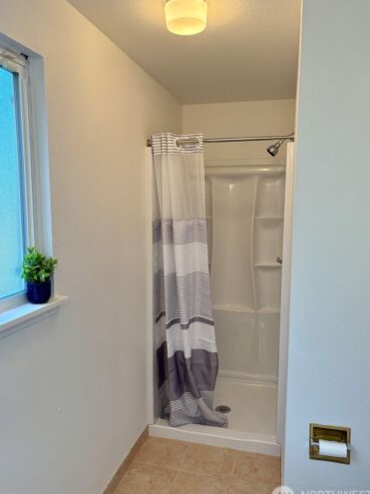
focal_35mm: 28
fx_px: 399
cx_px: 185
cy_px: 249
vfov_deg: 63.5
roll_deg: -0.3
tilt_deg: -7.5
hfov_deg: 49.7
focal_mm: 5.96
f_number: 1.6
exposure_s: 1/146
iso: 125
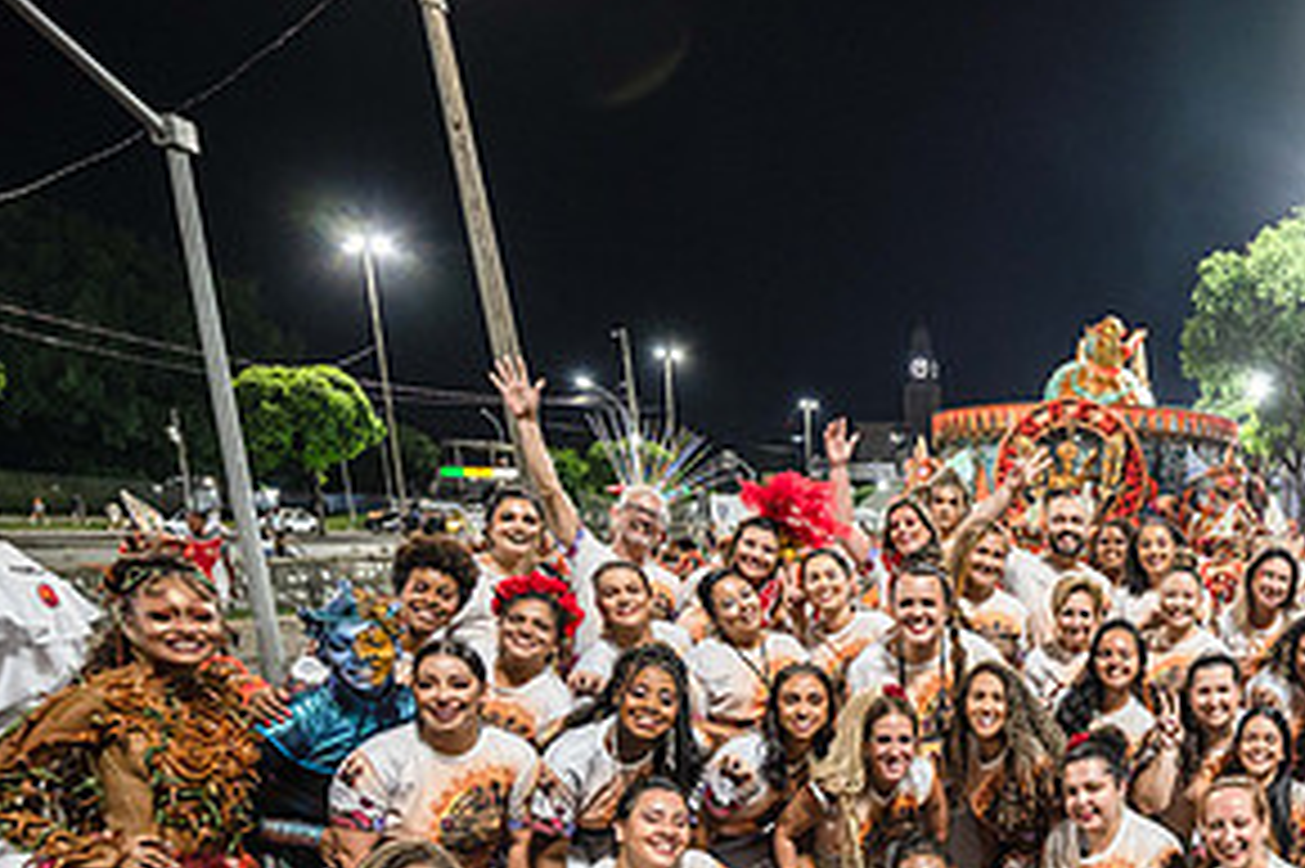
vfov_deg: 42.4
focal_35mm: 28
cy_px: 787
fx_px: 1014
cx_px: 1116
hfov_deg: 58.3
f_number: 4
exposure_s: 1/40
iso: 2000
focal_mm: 14
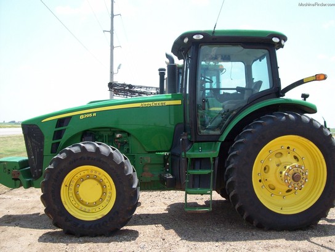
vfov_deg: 39.7
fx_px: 348
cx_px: 168
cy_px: 126
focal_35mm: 36
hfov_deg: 51.4
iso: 80
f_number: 4.8
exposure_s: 1/289
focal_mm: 6
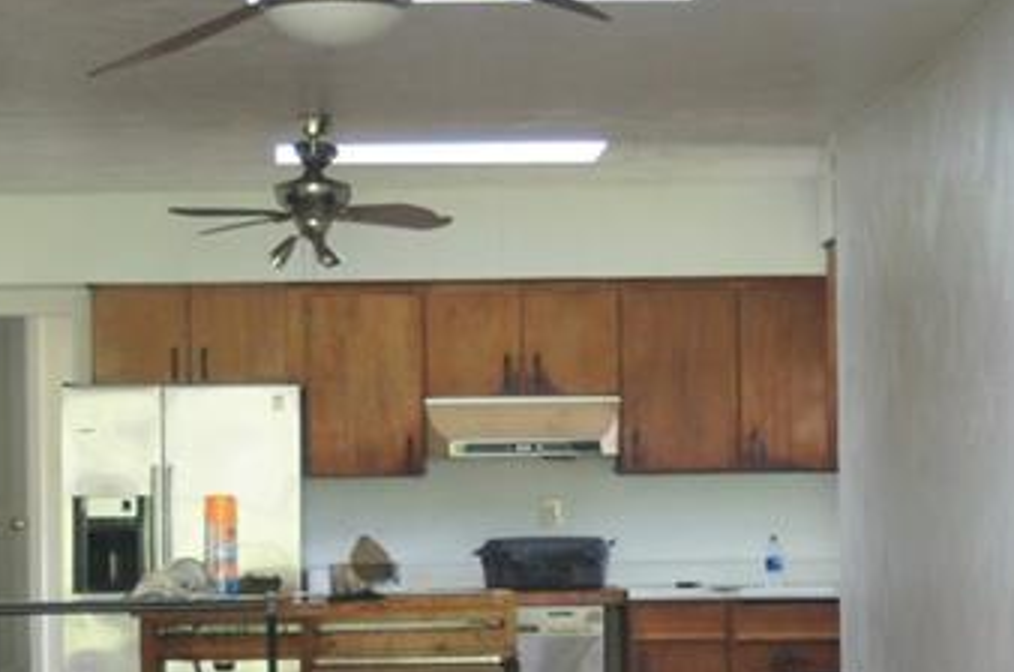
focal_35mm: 142
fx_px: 3992
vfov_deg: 9.5
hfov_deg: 14.4
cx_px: 240
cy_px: 712
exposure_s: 1/60
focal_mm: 40
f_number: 4
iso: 1600
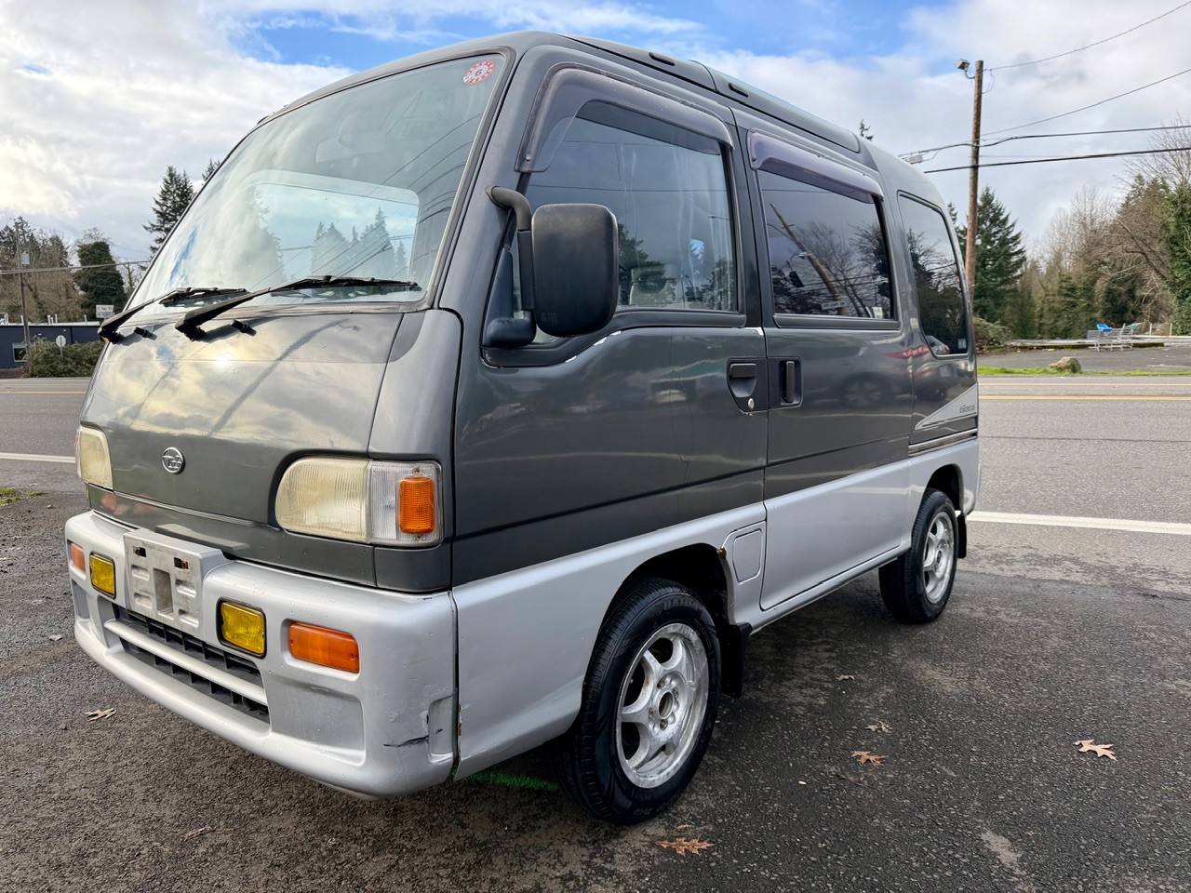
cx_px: 596
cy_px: 446
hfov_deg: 71.6
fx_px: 826
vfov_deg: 56.8
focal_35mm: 24
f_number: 1.78
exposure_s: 1/1585
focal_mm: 6.76
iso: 100
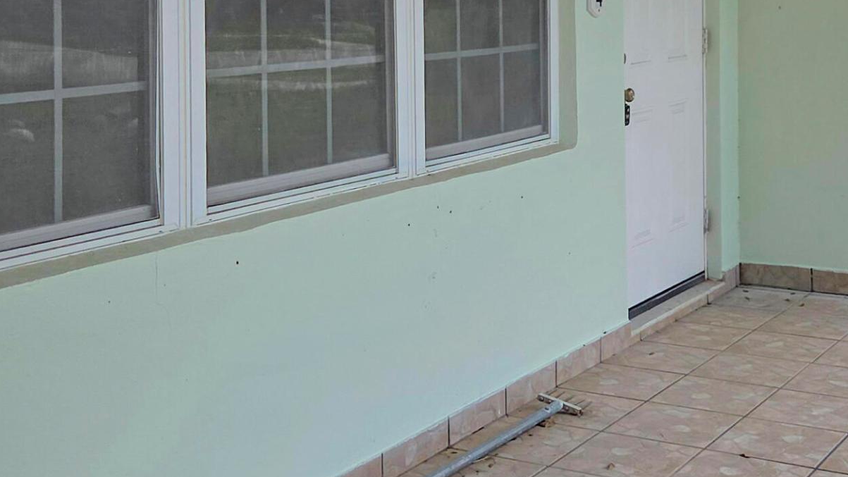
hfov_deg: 34.6
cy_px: 205
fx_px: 1349
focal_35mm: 60
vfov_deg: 20.0
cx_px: 561
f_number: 1.8
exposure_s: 1/1100
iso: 25
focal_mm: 5.4
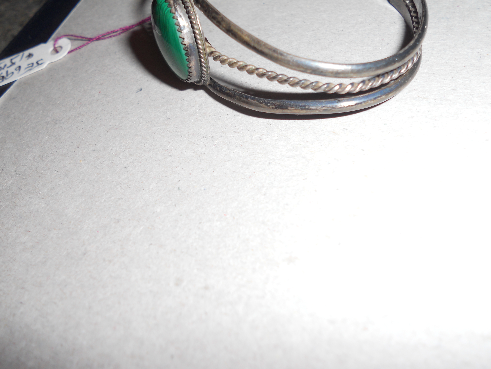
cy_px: 184
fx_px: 454
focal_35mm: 32
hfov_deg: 56.8
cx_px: 246
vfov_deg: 44.2
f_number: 8.8
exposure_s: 1/25
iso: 80
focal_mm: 5.8
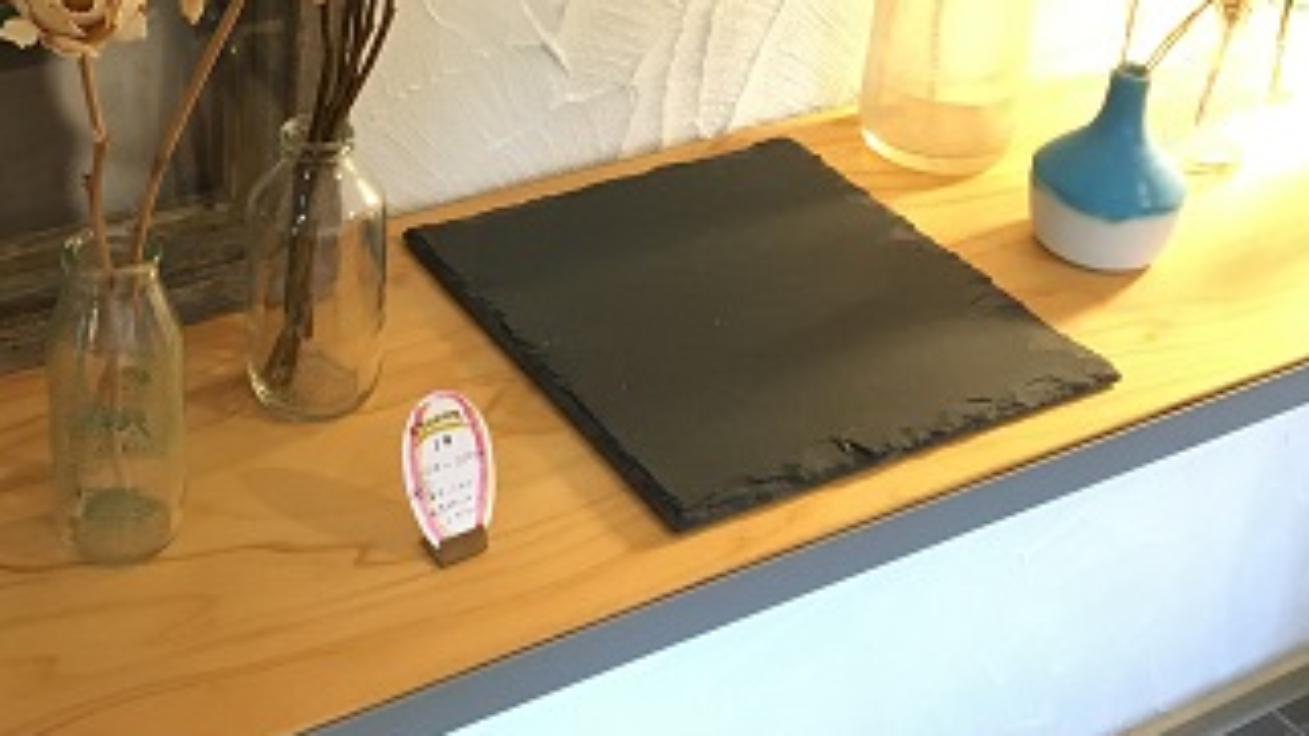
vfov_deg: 21.7
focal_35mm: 53
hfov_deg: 38.8
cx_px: 443
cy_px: -22
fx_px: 1839
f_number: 2.2
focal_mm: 4.15
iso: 200
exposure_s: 1/15
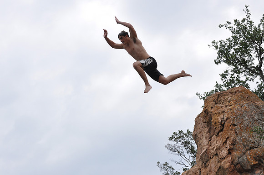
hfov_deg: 20.9
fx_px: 714
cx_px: 132
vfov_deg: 14.0
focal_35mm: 98
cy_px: 88
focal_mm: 65
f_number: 7.1
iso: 400
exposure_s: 1/1600
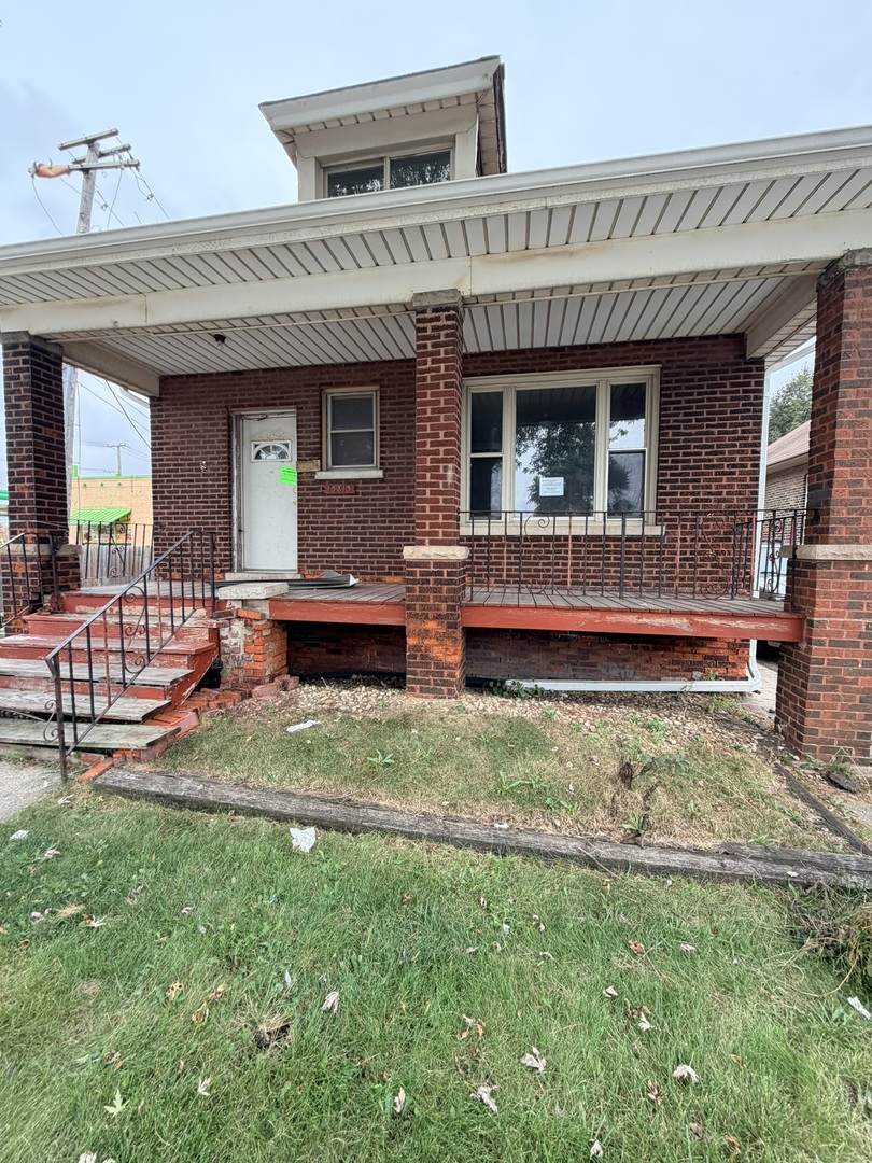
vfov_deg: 102.1
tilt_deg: -3.0
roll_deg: +0.2
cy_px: 582
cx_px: 436
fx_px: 470
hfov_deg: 85.7
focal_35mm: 14
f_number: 2.2
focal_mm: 2.22
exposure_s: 1/121
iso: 64
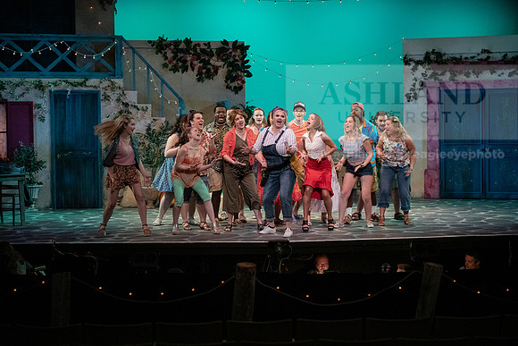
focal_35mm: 70
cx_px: 259
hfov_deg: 28.8
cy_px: 173
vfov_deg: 19.5
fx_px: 1007
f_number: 3.5
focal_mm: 70
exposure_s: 1/320
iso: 4000
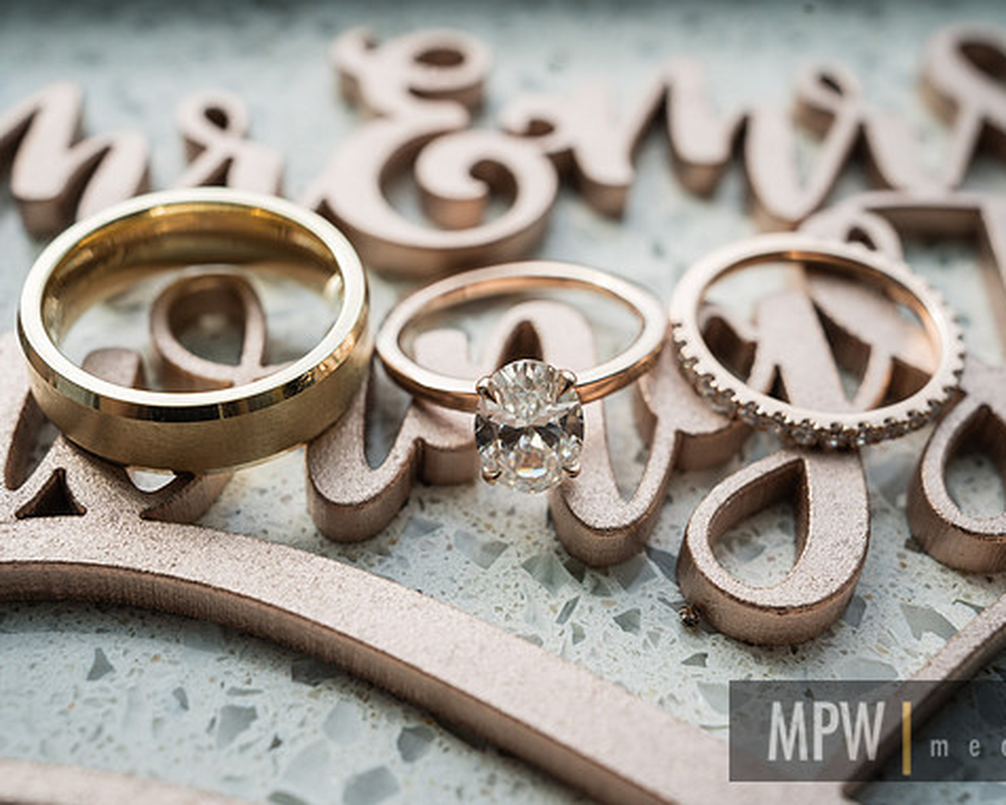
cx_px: 495
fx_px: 1191
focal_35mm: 40
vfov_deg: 37.3
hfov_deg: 45.8
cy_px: 405
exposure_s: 1/125
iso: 100
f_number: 8
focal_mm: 35
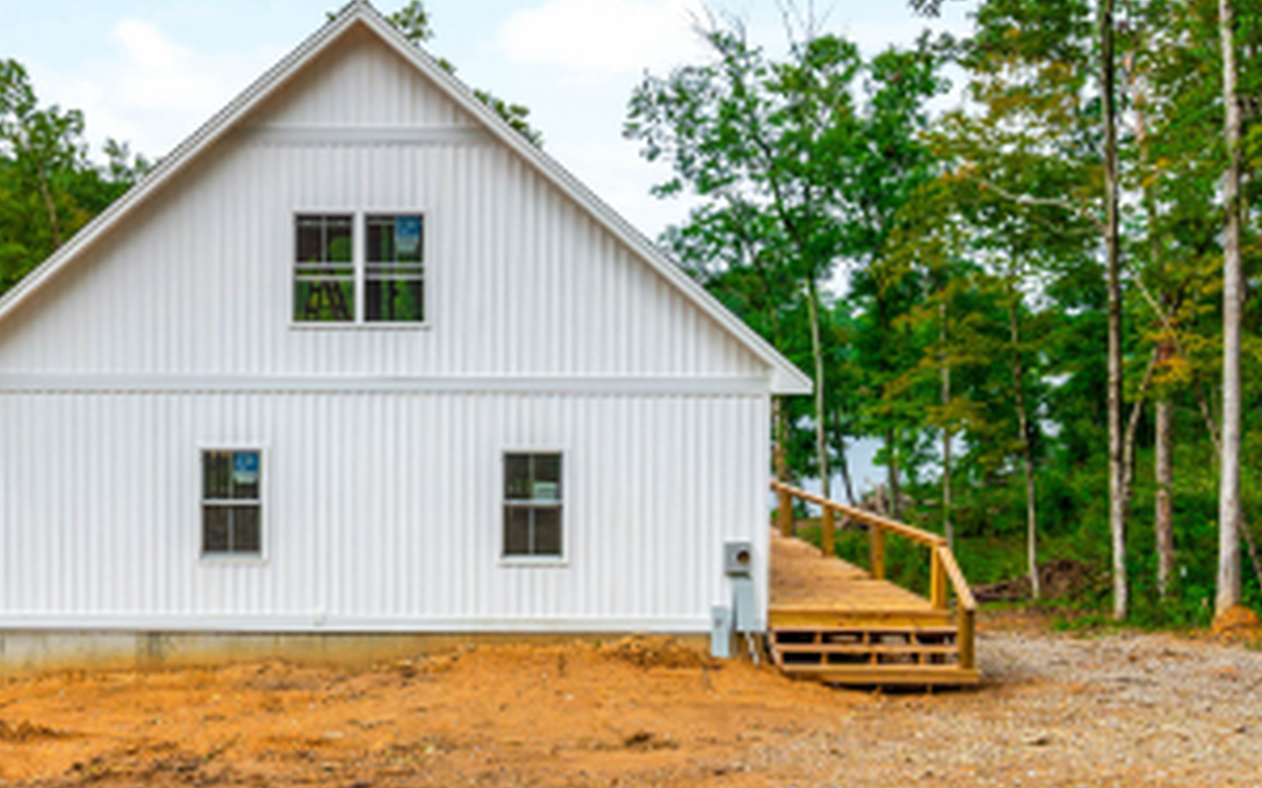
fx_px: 1238
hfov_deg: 52.4
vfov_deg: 35.3
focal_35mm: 36
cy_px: 394
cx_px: 366
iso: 200
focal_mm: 14
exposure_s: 1/320
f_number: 6.3
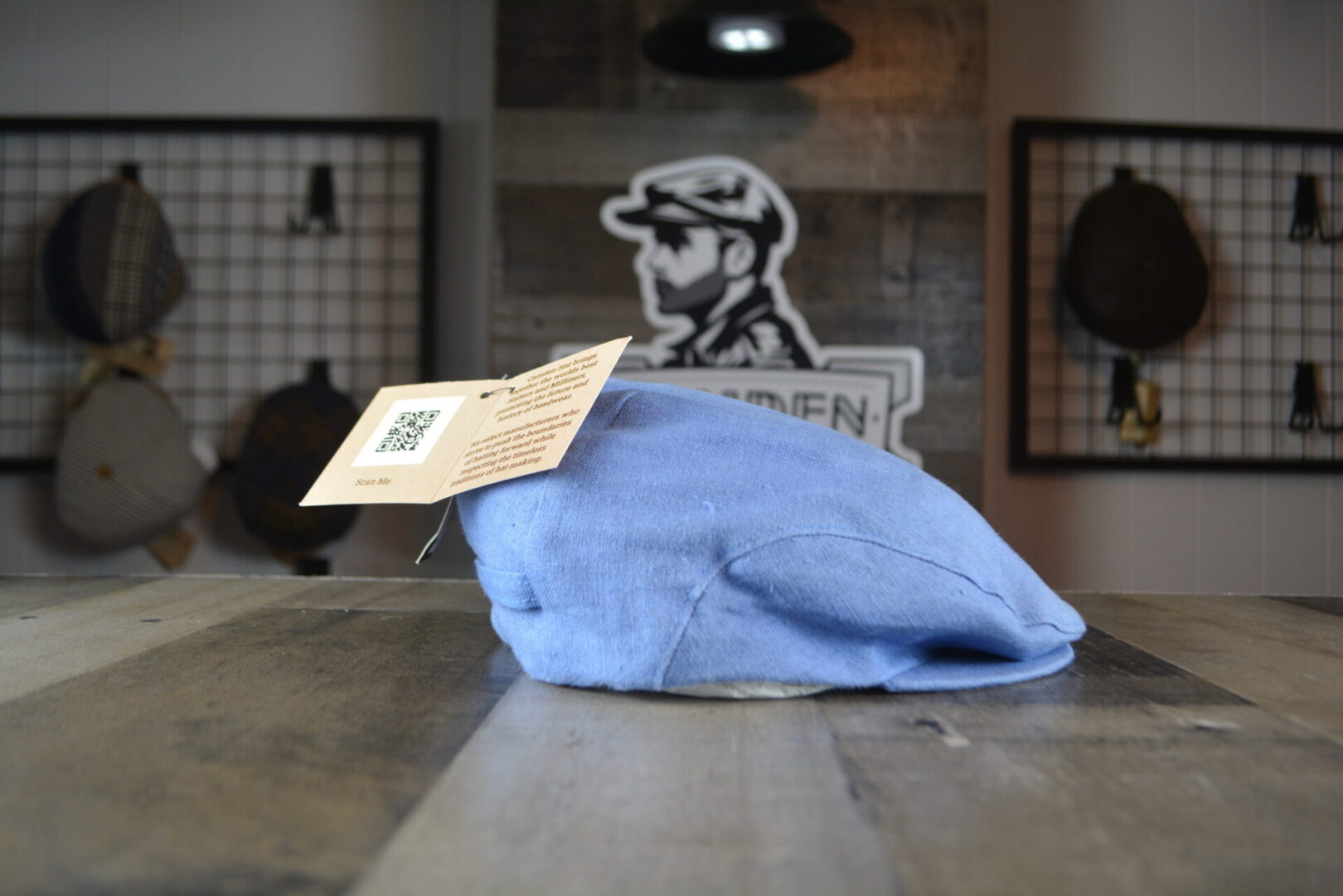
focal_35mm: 30
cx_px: 672
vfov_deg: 43.6
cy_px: 448
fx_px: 1119
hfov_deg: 61.9
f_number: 4
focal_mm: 20
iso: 400
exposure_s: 1/60
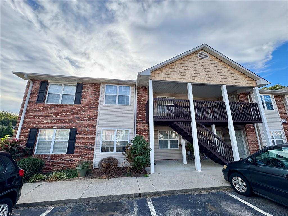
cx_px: 144
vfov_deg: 85.7
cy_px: 108
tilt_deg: +13.6
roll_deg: +0.3
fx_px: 116
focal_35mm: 14
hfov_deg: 102.1
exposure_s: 1/445
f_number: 2.2
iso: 40
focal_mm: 2.22
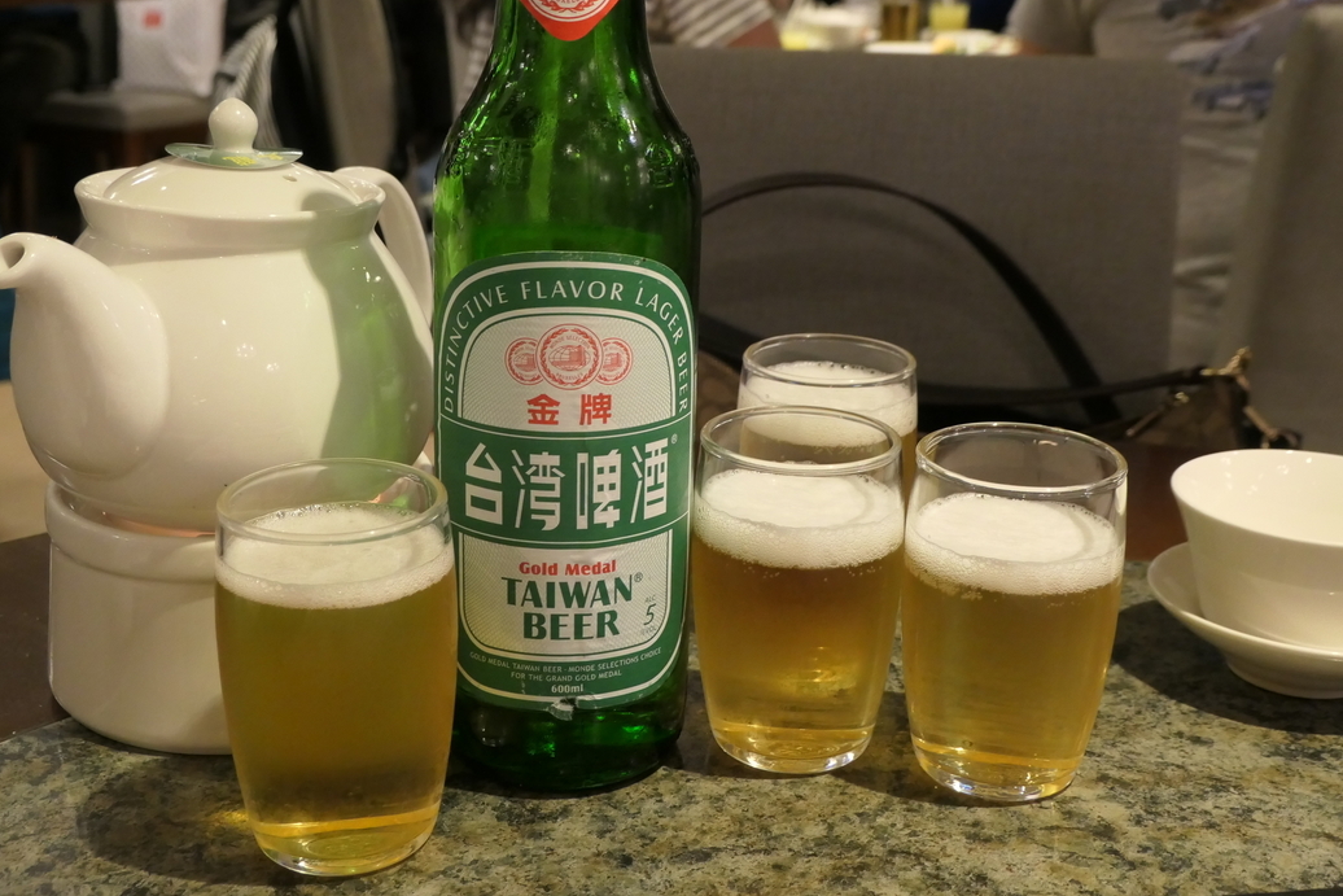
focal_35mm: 44
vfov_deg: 30.5
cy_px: 381
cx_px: 674
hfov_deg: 44.5
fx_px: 1642
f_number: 3.8
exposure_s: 1/80
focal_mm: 14
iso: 1250
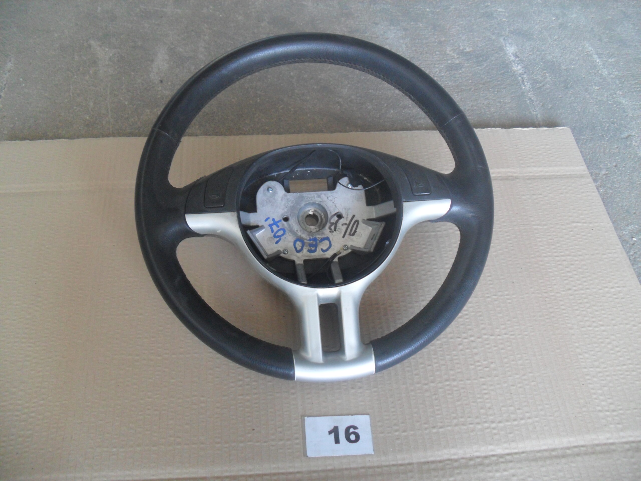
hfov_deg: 52.6
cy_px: 240
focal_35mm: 35
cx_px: 320
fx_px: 648
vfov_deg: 40.7
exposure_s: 1/45
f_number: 3
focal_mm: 6.3
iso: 160
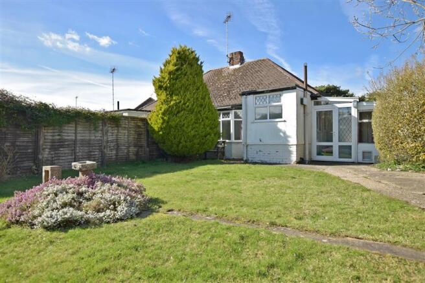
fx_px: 248
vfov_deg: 59.5
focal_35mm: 21
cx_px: 212
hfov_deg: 81.2
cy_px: 142
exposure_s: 1/2000
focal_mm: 14
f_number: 6.3
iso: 500
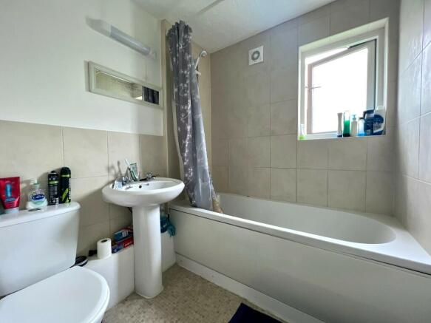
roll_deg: +0.6
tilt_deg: -3.1
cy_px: 162
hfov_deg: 106.2
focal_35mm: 13
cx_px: 216
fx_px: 162
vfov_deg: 89.9
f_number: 1.8
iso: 125
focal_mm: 1.57
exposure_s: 1/30
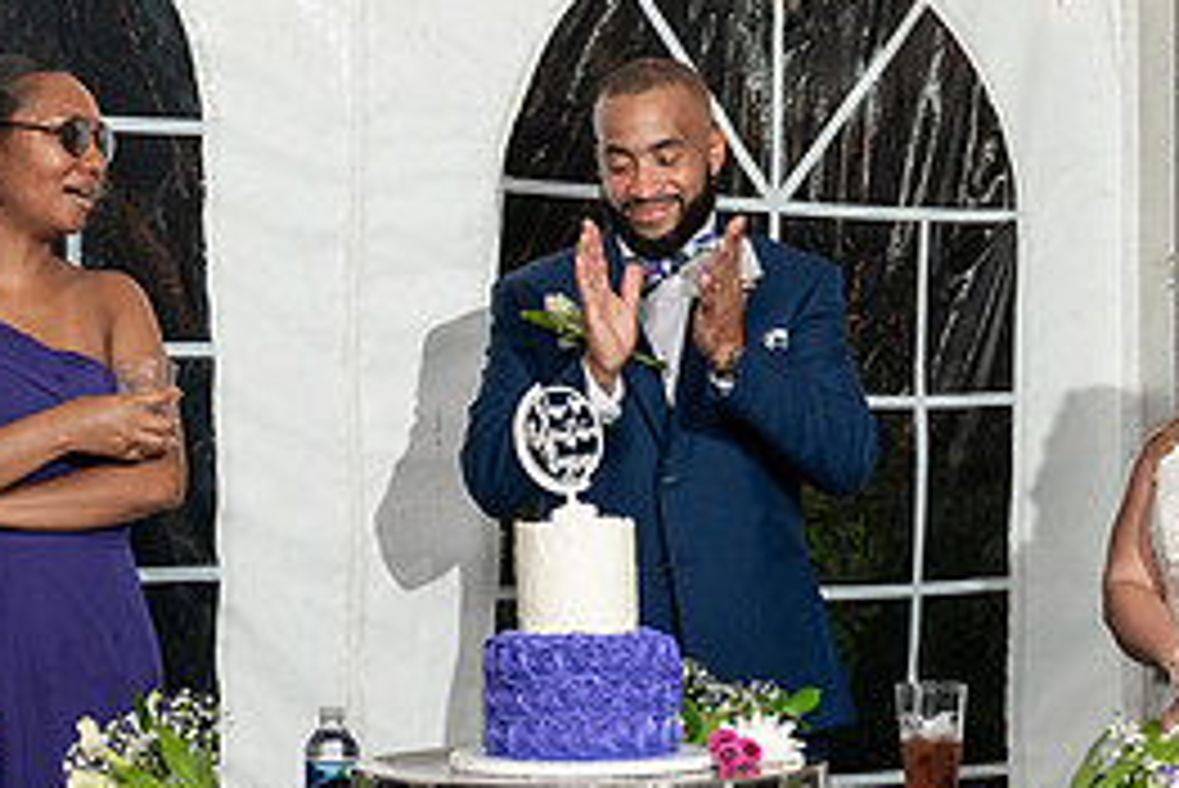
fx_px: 2982
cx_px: 380
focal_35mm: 91
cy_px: 498
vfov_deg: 15.0
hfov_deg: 22.3
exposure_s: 1/200
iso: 1600
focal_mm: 41
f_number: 5.6
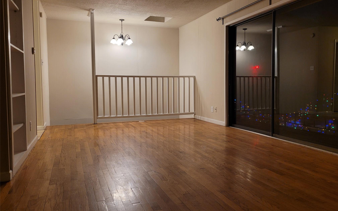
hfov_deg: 66.5
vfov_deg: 44.5
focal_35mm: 28
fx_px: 258
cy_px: 97
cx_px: 172
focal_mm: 5.4
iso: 200
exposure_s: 1/40
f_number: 1.8
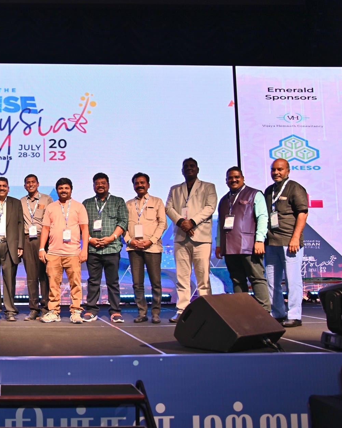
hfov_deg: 32.6
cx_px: 17
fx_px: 544
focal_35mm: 43
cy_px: 217
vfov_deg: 42.9
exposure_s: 1/200
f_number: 3.5
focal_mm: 30
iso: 400
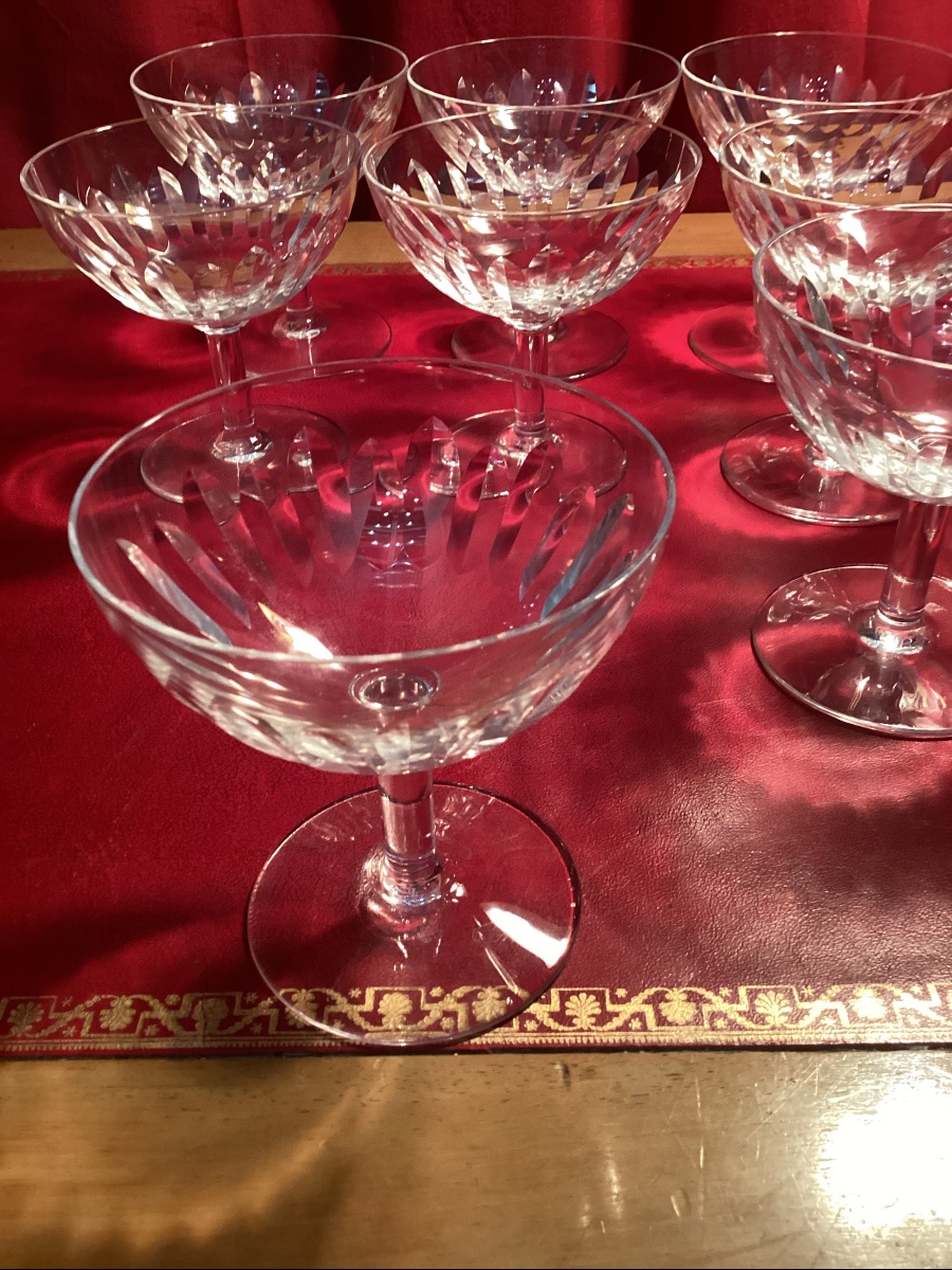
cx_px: 476
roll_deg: +1.3
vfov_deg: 58.4
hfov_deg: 45.4
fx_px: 1137
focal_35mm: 31
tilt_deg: -39.3
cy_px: 635
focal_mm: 3.3
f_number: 2.4
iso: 250
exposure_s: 1/50
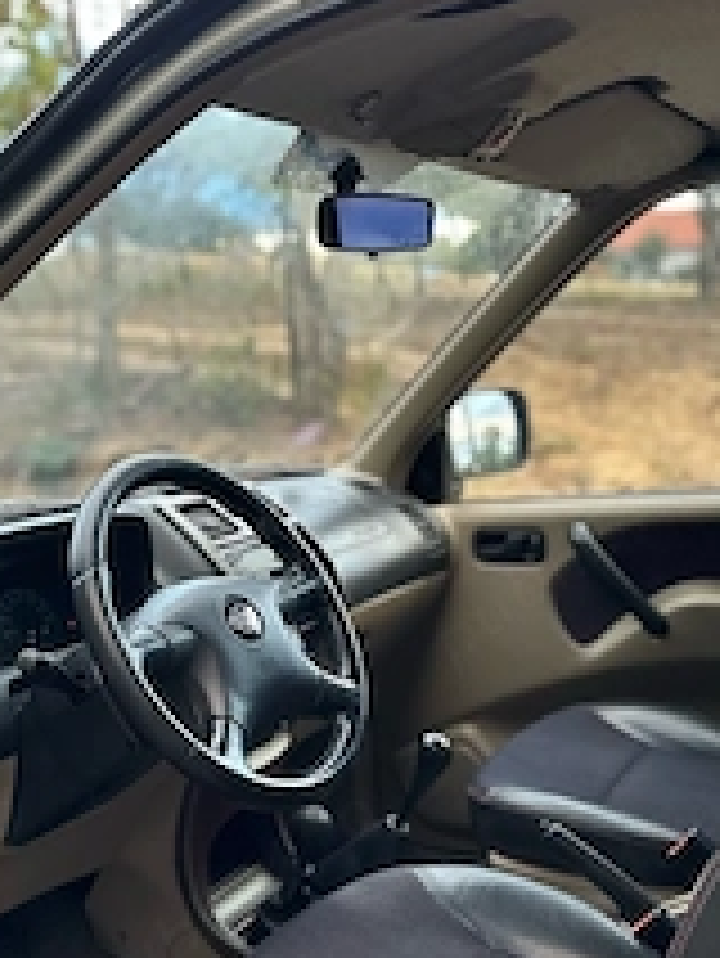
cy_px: 607
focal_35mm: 45
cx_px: 320
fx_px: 1247
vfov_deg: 41.7
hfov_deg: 32.2
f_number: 1.78
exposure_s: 1/121
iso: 200
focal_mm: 6.86
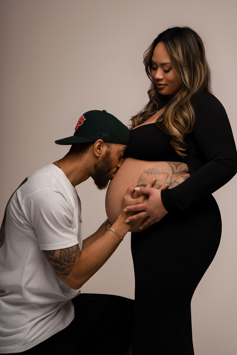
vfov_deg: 28.8
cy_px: 178
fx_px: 691
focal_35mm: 70
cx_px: 118
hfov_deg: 19.5
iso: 100
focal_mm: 70
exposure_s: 1/160
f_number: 5
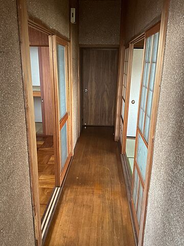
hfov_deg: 48.2
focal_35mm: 29
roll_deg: +0.1
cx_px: 92
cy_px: 123
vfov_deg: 61.7
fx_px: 206
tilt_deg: -16.8
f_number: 1.8
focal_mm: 3
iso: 320
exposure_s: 1/40
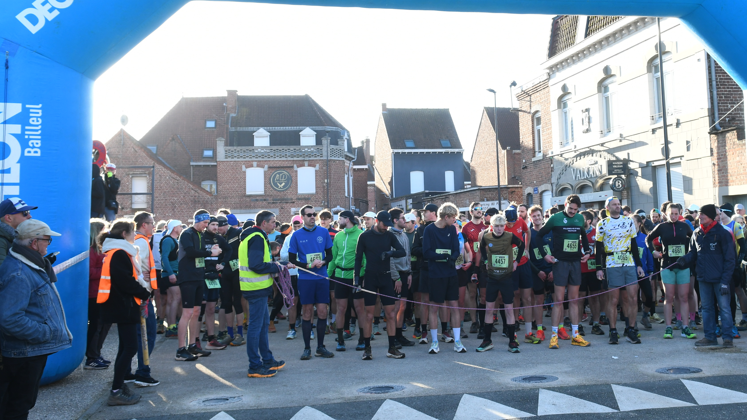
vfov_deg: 27.6
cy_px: 143
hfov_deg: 47.0
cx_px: 457
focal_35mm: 43
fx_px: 852
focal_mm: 22
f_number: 5.6
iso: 400
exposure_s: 1/250
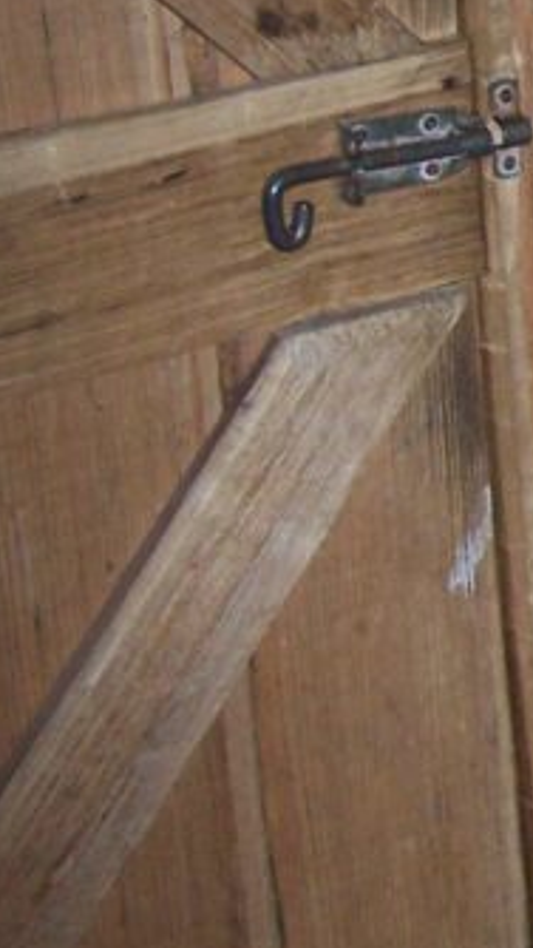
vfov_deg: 16.7
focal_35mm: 127
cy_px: 150
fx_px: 3189
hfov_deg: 9.0
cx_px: 1033
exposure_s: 1/60
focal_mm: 6.3
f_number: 2.8
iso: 160
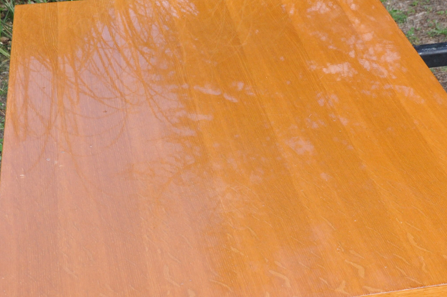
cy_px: 250
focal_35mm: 95
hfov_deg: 21.3
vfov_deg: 14.3
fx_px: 1178
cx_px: 343
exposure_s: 1/350
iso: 640
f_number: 9.5
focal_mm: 30
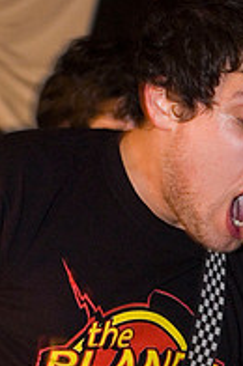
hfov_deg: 9.8
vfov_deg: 14.7
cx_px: 233
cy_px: 357
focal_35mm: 138
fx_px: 1402
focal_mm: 40
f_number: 2.8
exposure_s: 1/20
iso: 800
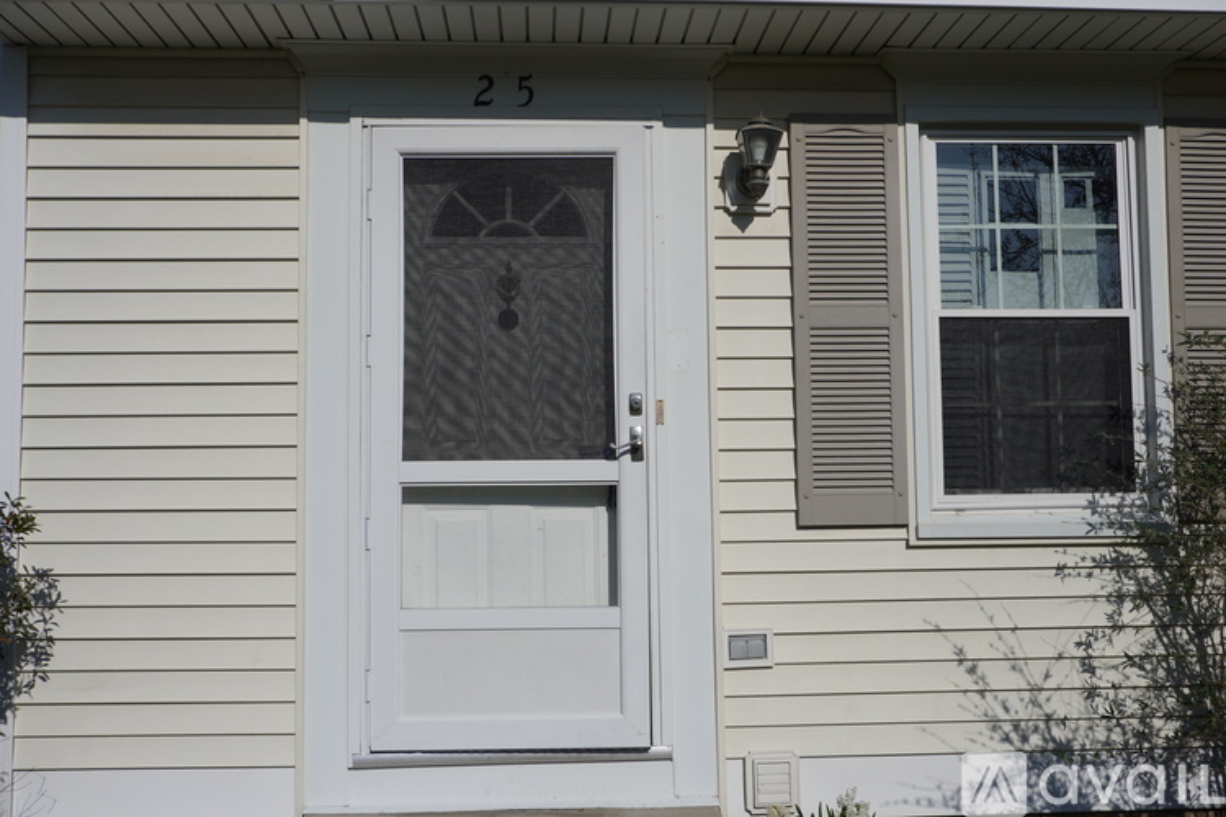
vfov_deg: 38.4
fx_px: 1175
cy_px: 408
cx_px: 613
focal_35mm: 34
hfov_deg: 55.1
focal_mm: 23
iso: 100
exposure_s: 1/1250
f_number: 8
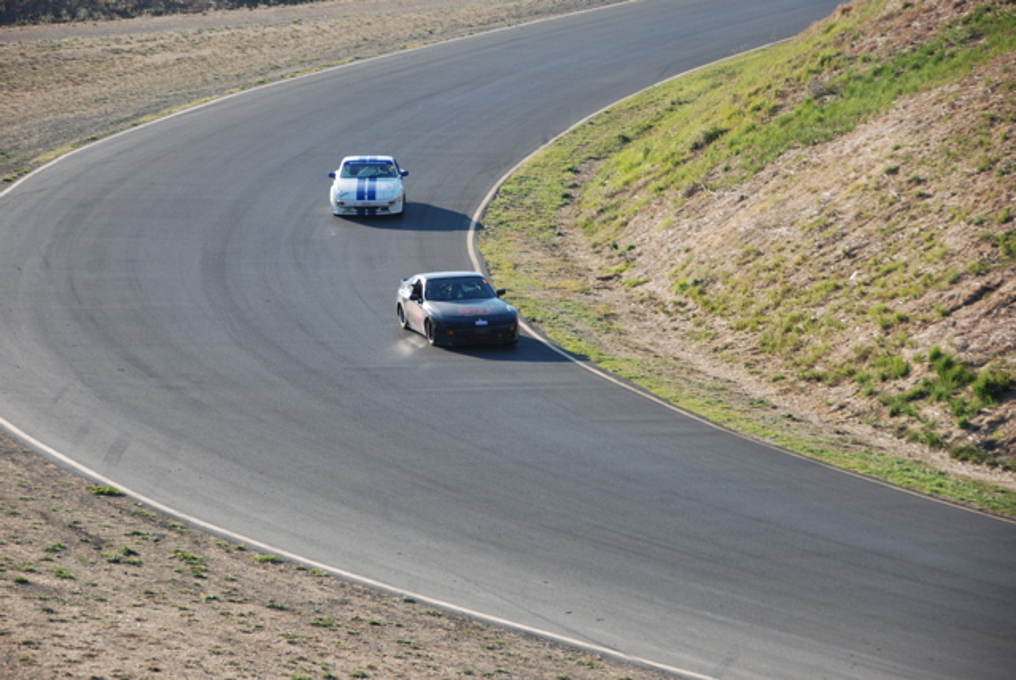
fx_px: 4027
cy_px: 340
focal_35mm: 142
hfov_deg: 14.4
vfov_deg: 9.7
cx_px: 508
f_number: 5.3
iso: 100
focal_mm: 95
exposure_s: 1/250
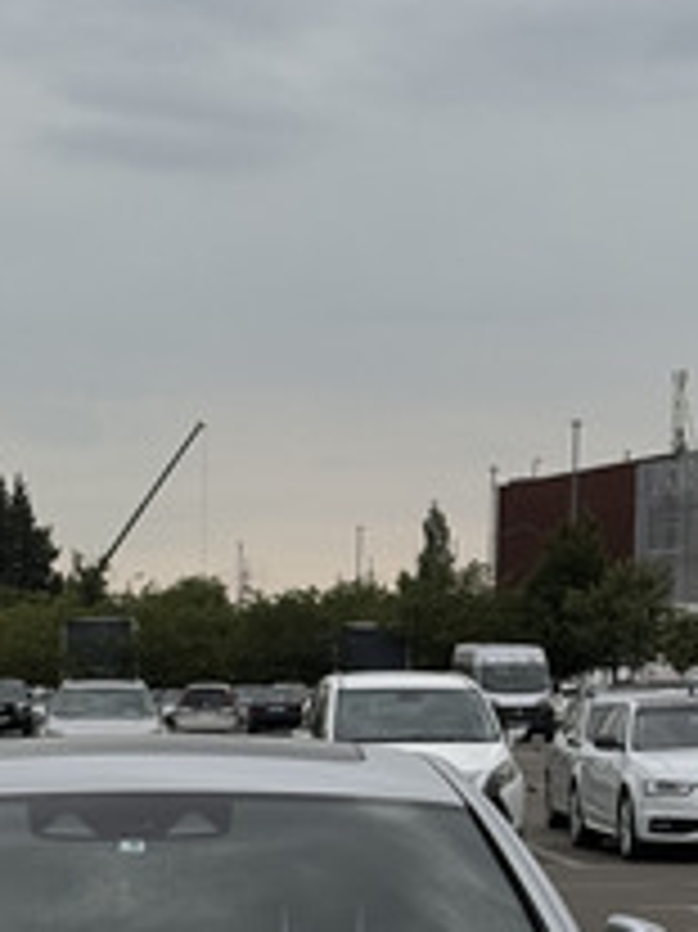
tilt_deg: -5.4
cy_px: 1103
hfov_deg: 10.6
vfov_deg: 13.8
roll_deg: -1.4
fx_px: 3741
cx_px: 216
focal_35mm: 139
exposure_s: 1/1724
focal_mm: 6.76
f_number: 1.78
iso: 64
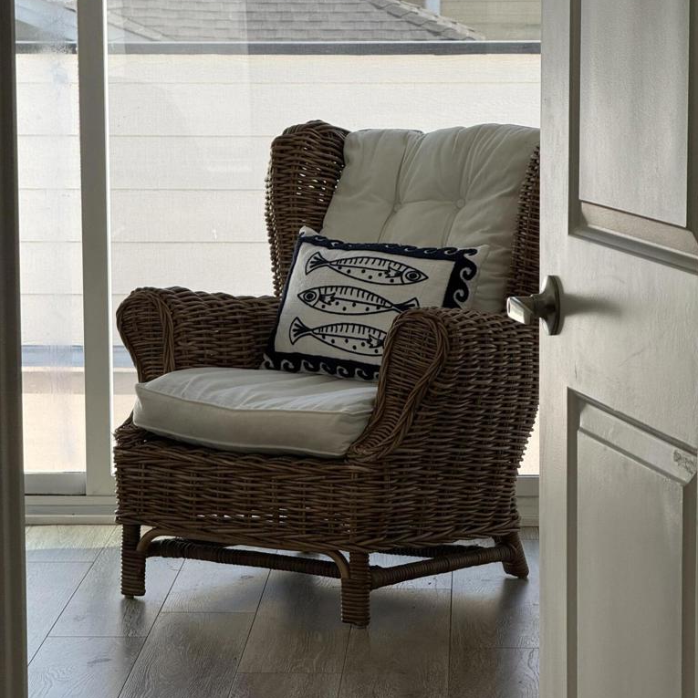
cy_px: 352
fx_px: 3239
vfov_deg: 12.3
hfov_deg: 12.3
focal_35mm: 142
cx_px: 349
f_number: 2.8
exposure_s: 1/567
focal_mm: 15.66
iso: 64
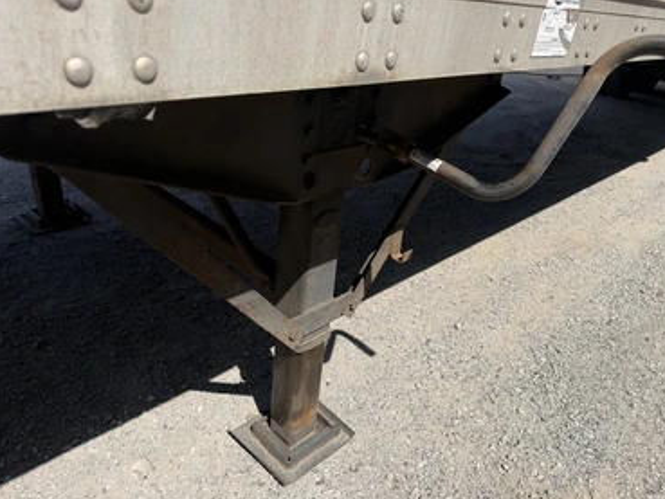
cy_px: 256
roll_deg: -9.0
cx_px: 355
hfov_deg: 67.2
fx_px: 500
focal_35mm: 26
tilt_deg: -26.2
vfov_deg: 53.1
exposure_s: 1/6173
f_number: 1.78
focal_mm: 6.76
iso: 100
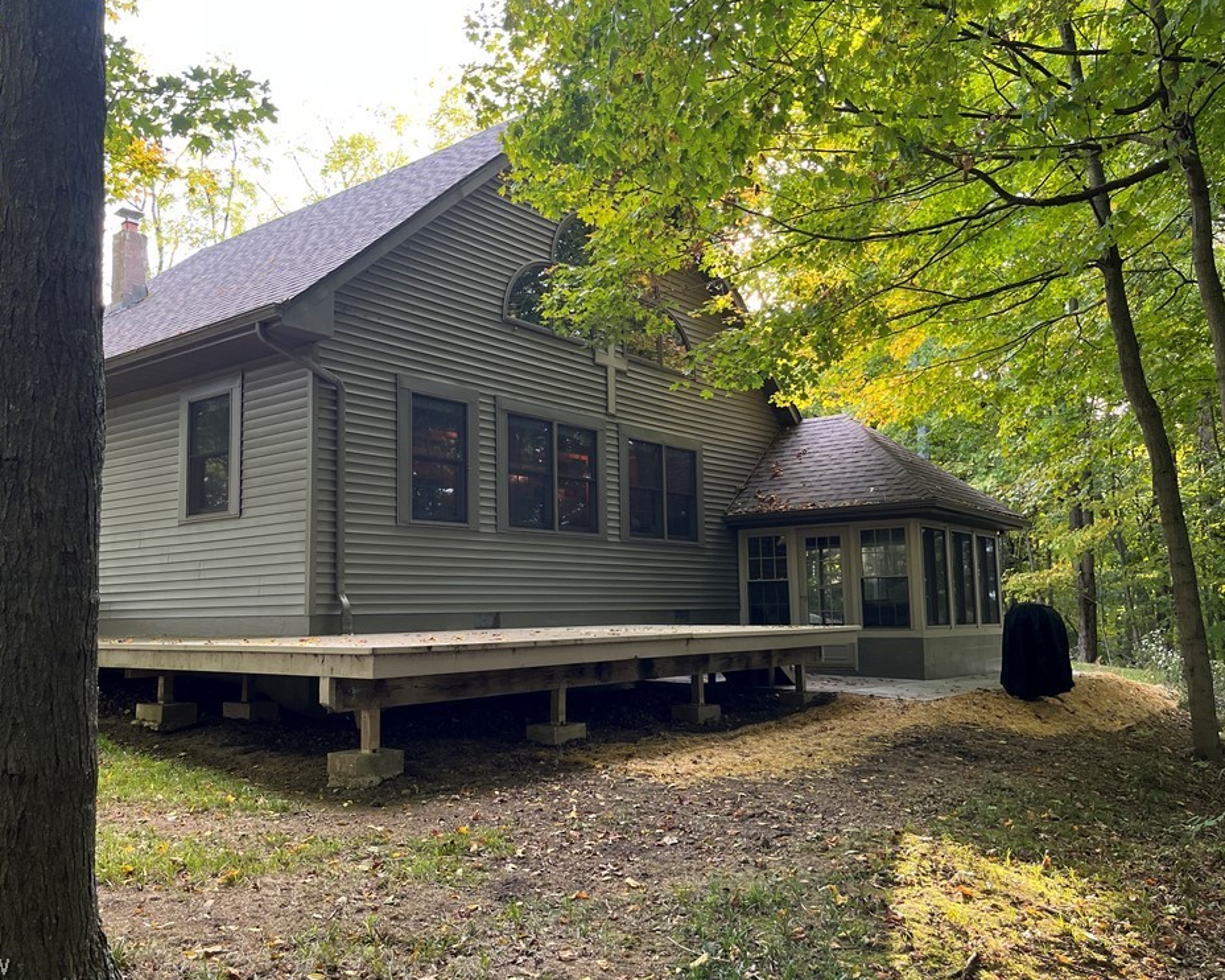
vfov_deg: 51.5
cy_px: 487
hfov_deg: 62.1
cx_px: 556
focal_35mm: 28
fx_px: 1015
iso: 125
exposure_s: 1/121
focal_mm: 5.1
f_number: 1.6
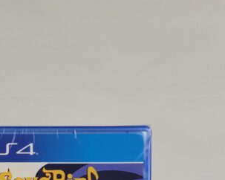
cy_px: 266
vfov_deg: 19.9
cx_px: 32
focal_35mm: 67
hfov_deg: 27.5
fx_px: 446
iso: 40
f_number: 1.8
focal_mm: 5.4
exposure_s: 1/364
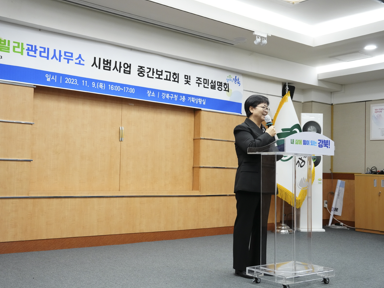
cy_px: 143
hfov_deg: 42.8
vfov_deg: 32.9
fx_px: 488
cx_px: 165
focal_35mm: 44
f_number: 5.6
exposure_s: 1/160
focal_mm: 40
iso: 3200
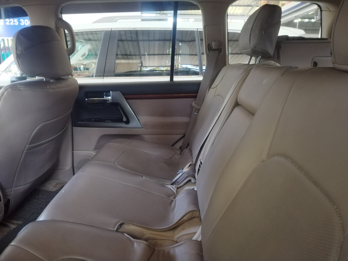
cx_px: 174
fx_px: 261
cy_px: 130
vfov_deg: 53.1
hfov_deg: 67.3
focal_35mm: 26
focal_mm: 4.75
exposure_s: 1/25
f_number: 1.8
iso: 412
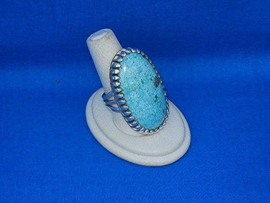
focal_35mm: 102
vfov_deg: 14.5
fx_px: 796
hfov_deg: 19.3
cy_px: 102
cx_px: 135
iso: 468
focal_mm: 18.3
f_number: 4.5
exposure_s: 1/30
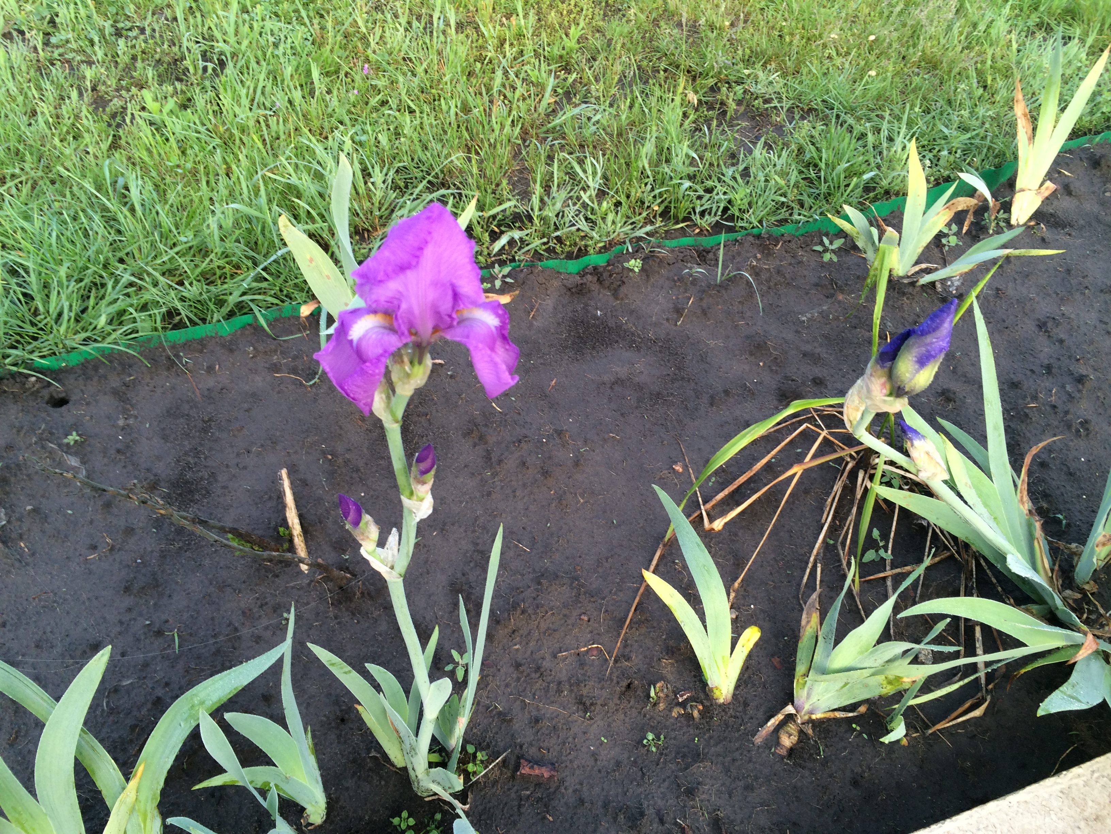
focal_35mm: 30
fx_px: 963
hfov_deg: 60.0
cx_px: 556
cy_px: 417
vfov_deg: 46.8
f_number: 2.2
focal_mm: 4.12
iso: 50
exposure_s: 1/120
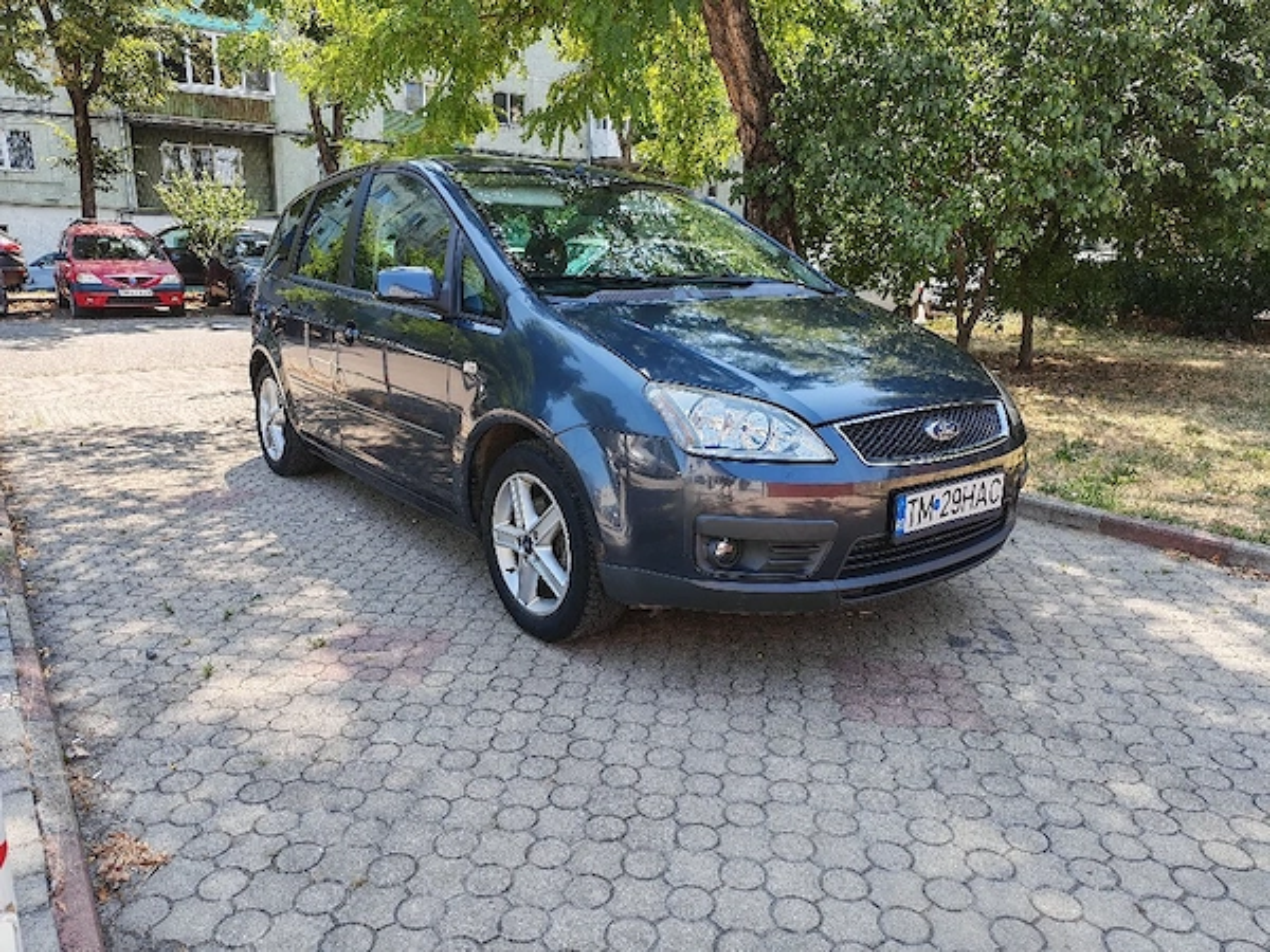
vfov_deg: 56.8
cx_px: 635
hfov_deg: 71.6
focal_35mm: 24
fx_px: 881
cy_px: 476
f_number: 1.9
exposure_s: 1/263
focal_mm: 6.12
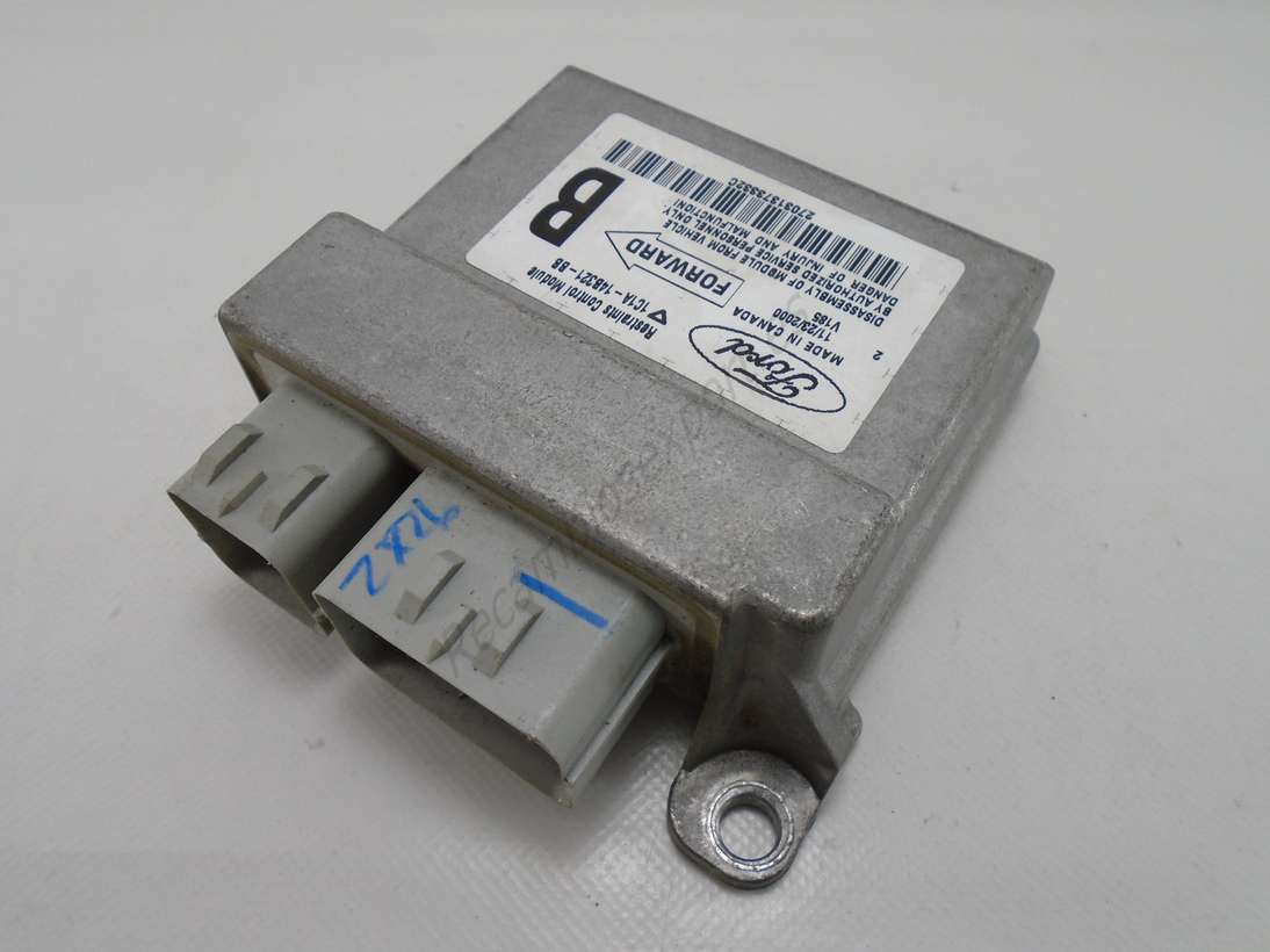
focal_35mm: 26
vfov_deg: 53.0
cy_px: 476
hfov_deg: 67.3
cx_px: 635
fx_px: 954
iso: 100
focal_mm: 4.6
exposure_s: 1/125
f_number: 3.2
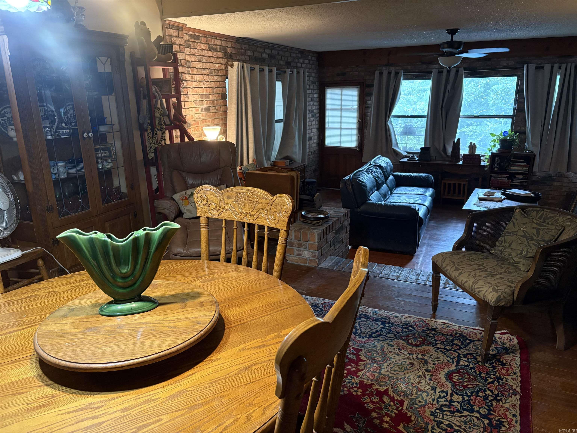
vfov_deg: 53.1
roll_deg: +2.0
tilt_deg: -15.1
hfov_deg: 67.3
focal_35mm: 26
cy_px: 216
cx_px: 288
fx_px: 433
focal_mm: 5.96
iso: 500
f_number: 1.6
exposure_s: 1/60
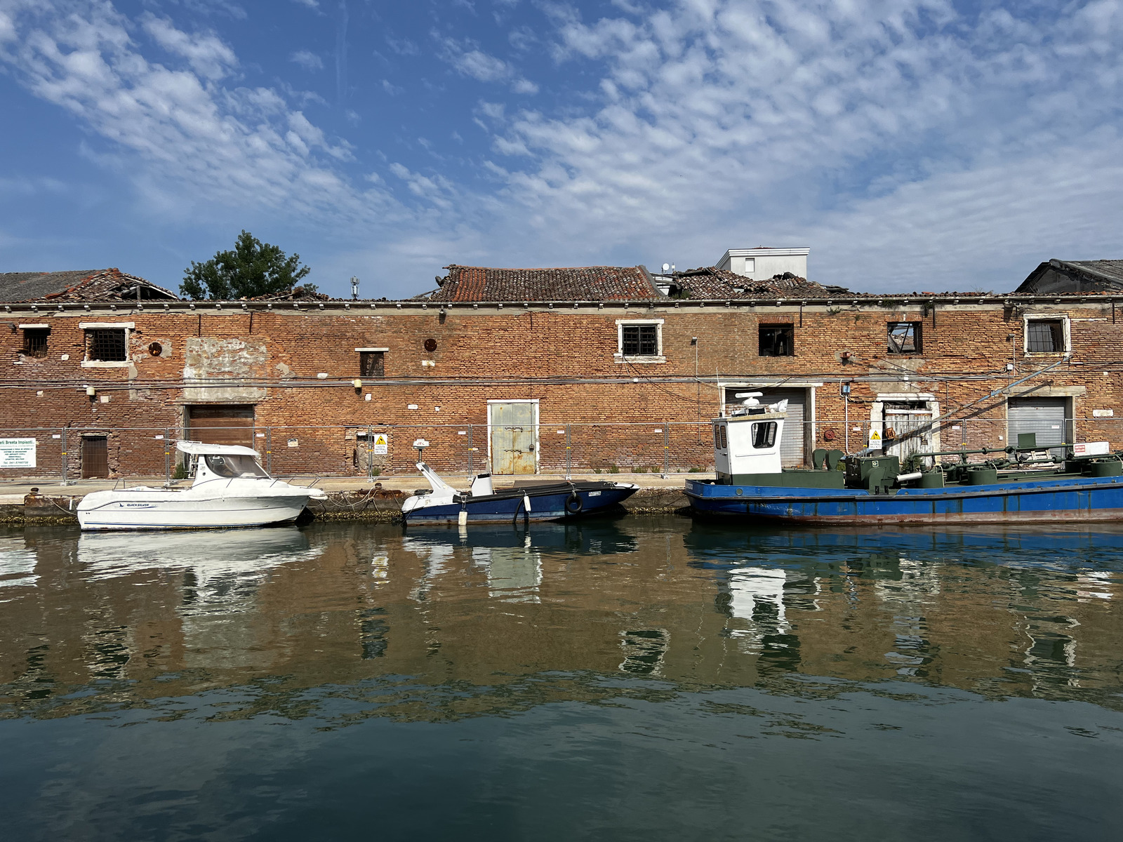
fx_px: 843
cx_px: 562
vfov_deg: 53.1
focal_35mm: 26
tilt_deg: +0.1
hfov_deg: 67.3
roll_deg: +0.8
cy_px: 421
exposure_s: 1/6579
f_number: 1.5
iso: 50
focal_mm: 5.7
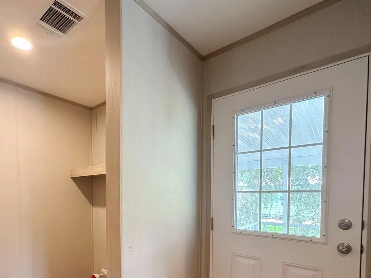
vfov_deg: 60.5
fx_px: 225
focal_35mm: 21
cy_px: 203
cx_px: 148
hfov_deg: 78.1
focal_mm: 2.22
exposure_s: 1/120
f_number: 2.2
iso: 250
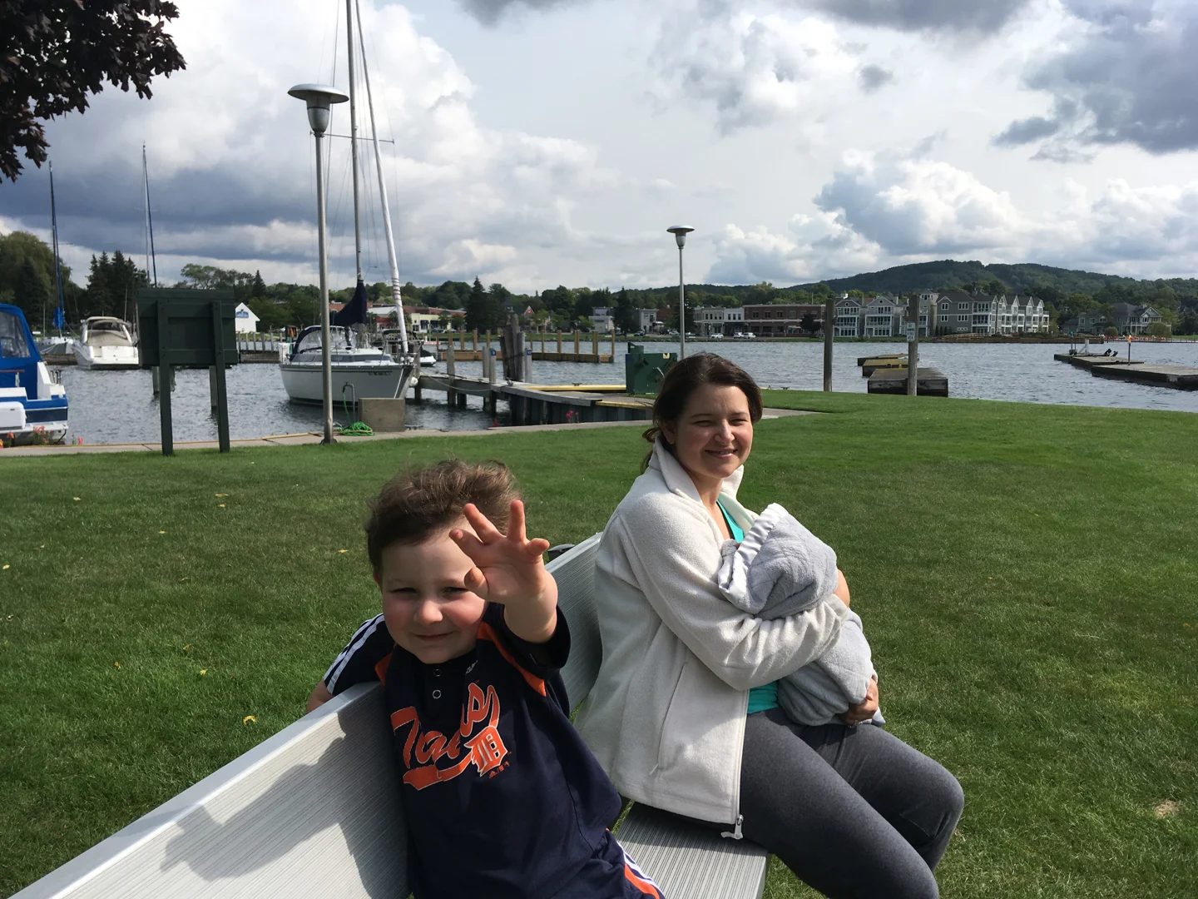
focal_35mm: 29
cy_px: 450
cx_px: 599
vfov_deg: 48.2
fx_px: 1004
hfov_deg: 61.7
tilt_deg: -8.5
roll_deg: -0.9
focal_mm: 4.15
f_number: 2.2
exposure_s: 1/1832
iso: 25
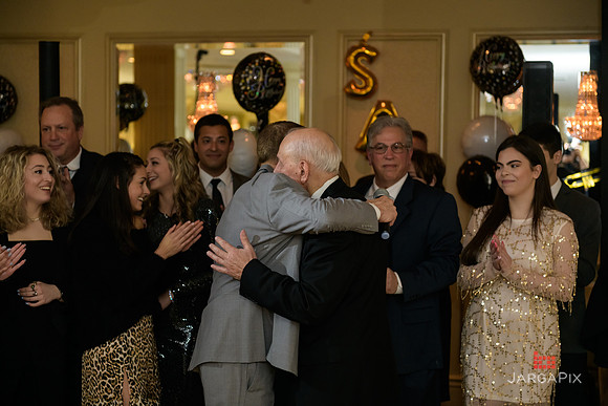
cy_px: 203
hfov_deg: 28.8
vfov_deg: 19.5
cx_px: 304
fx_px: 1182
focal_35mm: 70
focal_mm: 70
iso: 1000
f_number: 3.2
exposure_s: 1/125
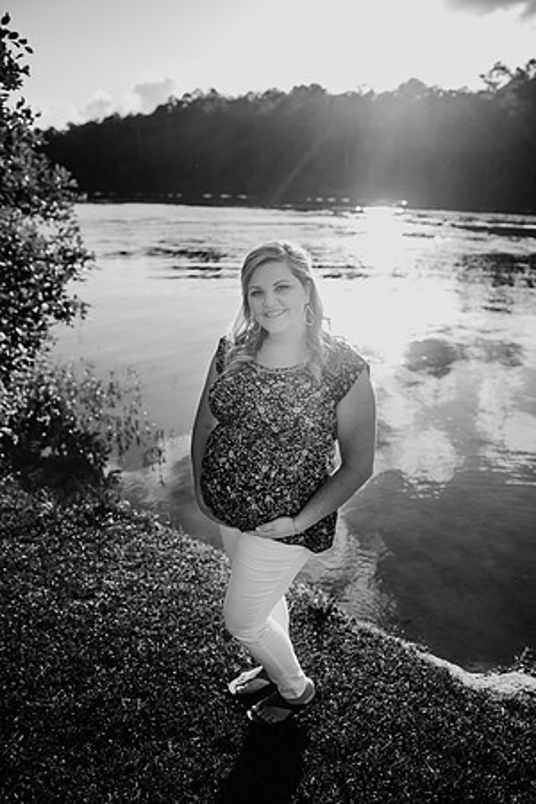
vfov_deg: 73.7
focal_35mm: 24
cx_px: 268
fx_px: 536
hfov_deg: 53.1
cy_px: 402
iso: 125
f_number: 2.5
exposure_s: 1/1000
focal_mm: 24
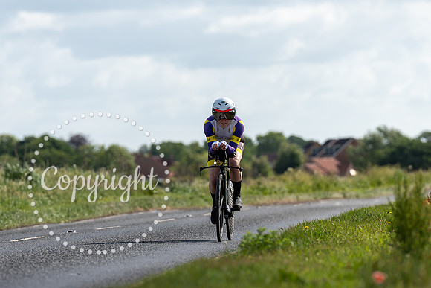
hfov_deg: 7.1
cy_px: 200
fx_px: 3466
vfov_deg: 4.7
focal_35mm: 289
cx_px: 227
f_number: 4
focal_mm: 191
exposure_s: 1/1000
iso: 100
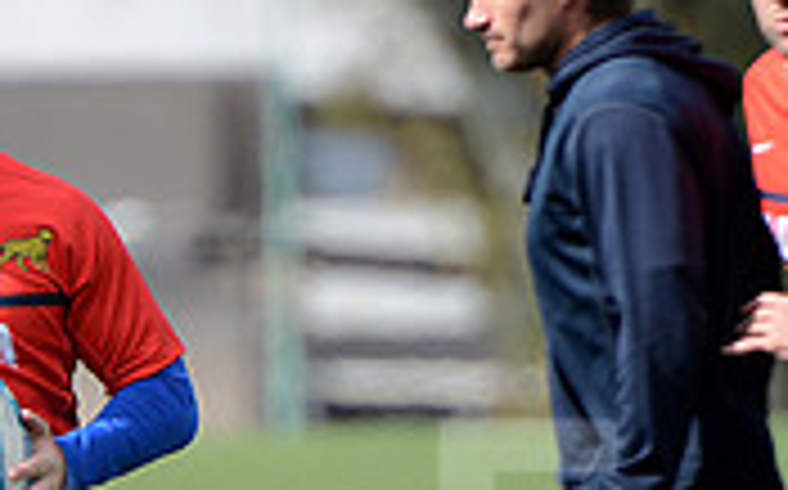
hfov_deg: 2.3
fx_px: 19610
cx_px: 243
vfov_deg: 1.4
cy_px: 555
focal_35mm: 914
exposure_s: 1/1000
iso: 320
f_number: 4
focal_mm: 270
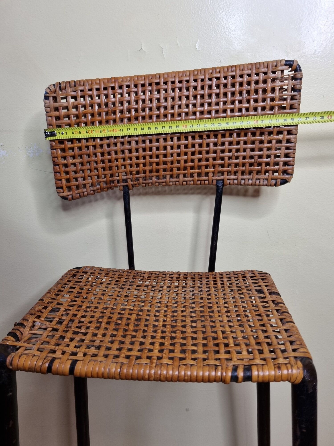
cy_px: 223
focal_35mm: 26
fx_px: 334
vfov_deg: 67.3
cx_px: 167
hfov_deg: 53.1
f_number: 1.8
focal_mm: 5.4
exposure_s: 1/100
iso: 100
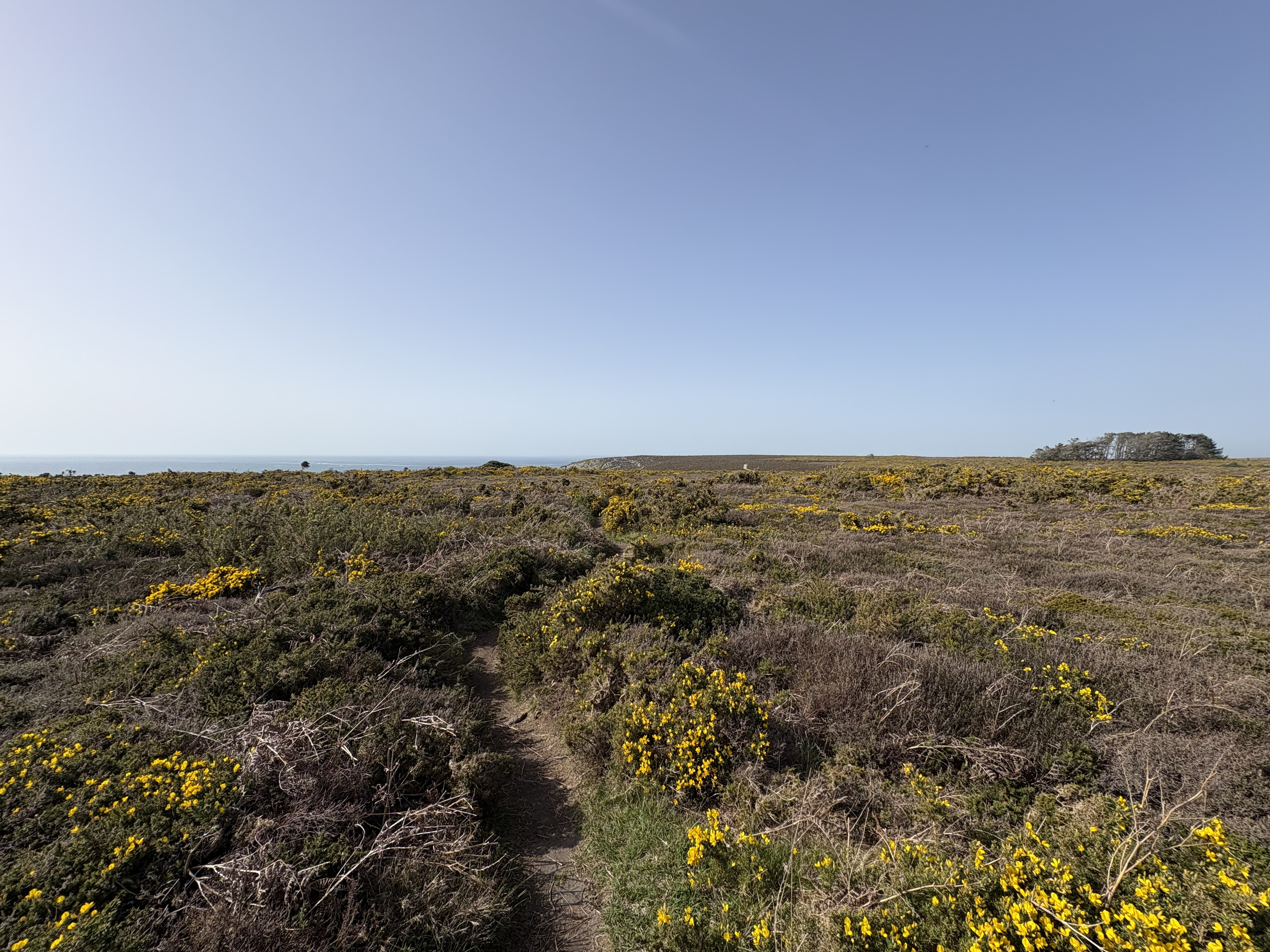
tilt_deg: -1.6
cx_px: 635
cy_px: 476
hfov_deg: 102.1
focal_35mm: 14
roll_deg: -0.3
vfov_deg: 85.7
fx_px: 514
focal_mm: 2.22
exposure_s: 1/2208
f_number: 2.2
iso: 50
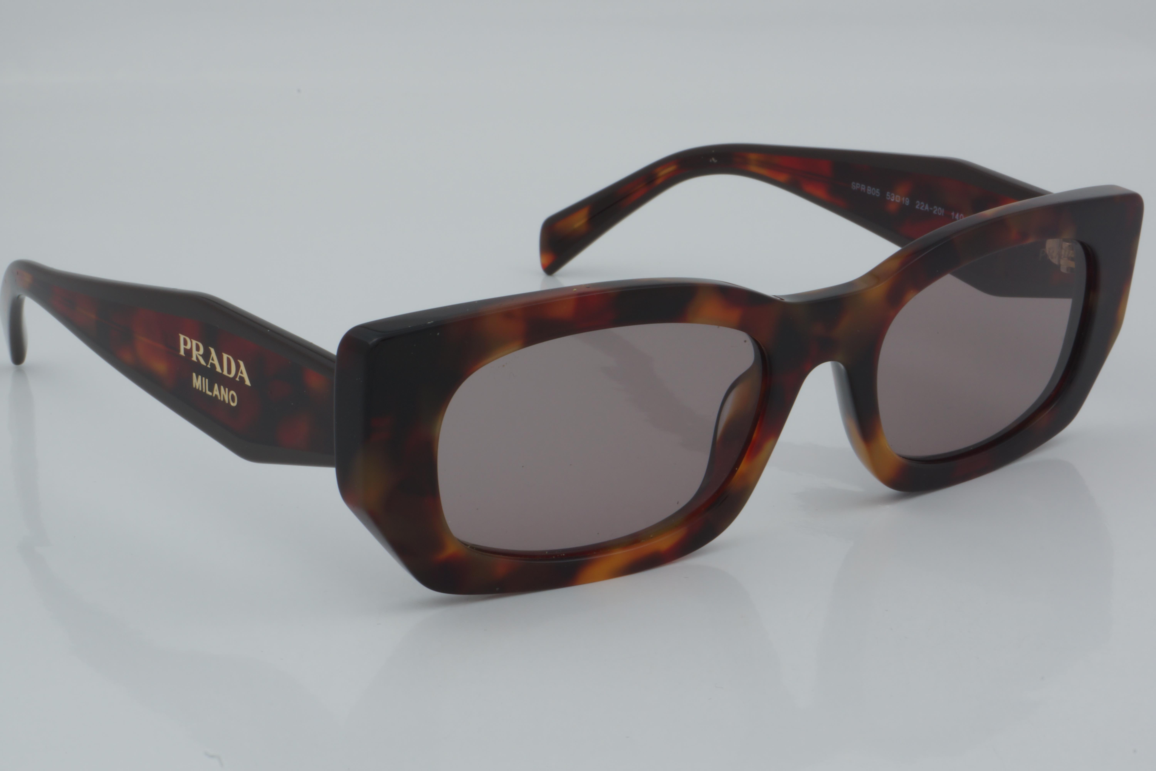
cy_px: 386
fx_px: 2408
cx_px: 578
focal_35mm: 75
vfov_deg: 18.2
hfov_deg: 27.0
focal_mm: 50
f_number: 32
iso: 100
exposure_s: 1/4
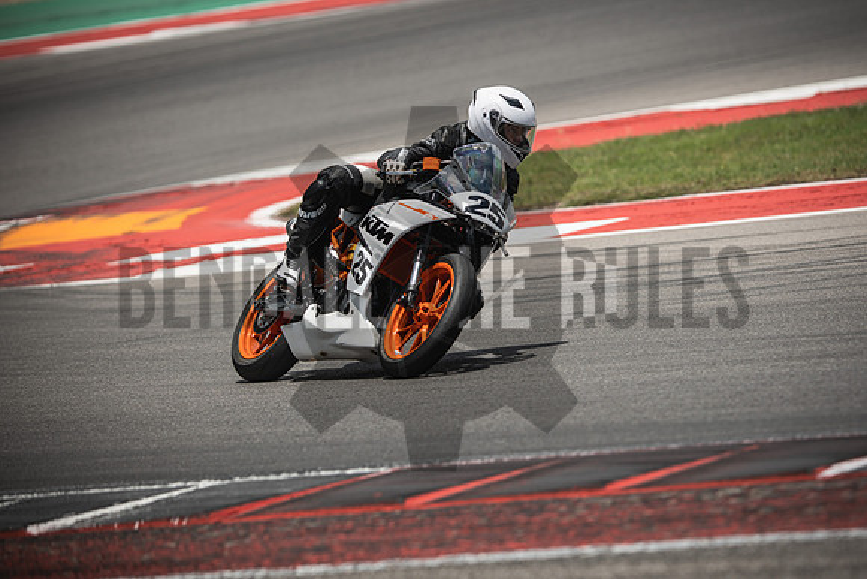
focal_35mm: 300
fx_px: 7226
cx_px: 434
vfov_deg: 4.6
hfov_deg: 6.9
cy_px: 290
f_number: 2.8
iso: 125
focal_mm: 200
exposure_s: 1/2000
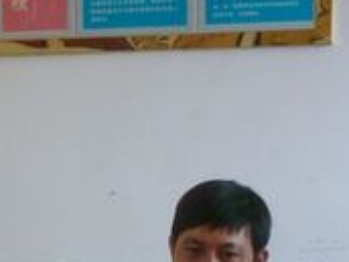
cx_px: -73
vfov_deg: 15.3
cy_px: 226
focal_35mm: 96
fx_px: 968
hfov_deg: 19.2
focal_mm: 5.9
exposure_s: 1/60
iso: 400
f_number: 3.6
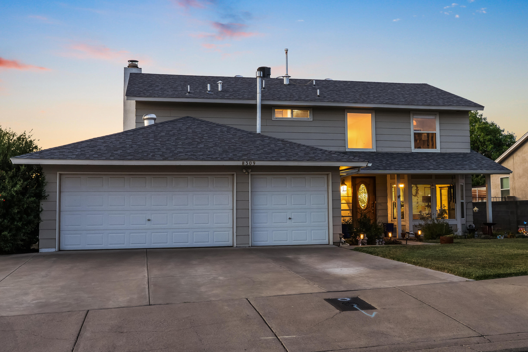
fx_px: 528
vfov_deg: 36.9
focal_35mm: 36
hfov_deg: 53.1
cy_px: 176
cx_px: 264
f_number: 8
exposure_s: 1/5
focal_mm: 24.5
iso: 320
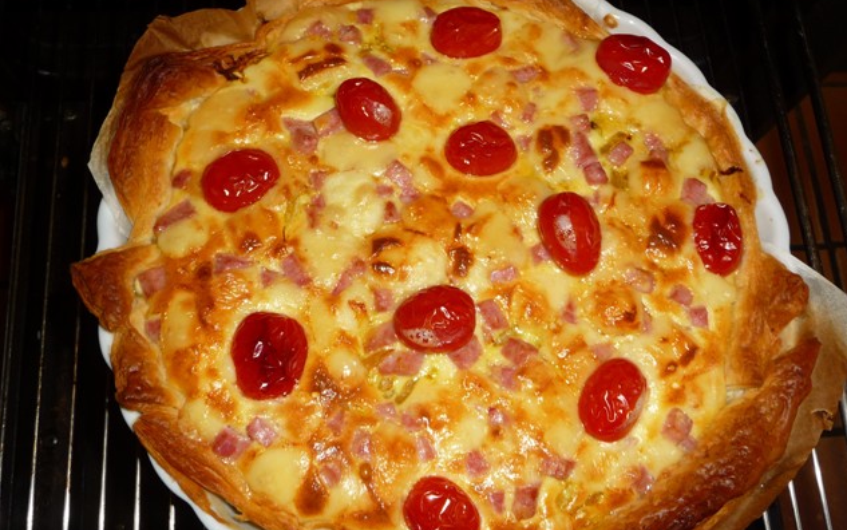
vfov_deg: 41.8
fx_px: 693
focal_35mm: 30
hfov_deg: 62.9
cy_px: 280
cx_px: 427
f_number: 3.3
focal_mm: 4.7
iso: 100
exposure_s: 1/30
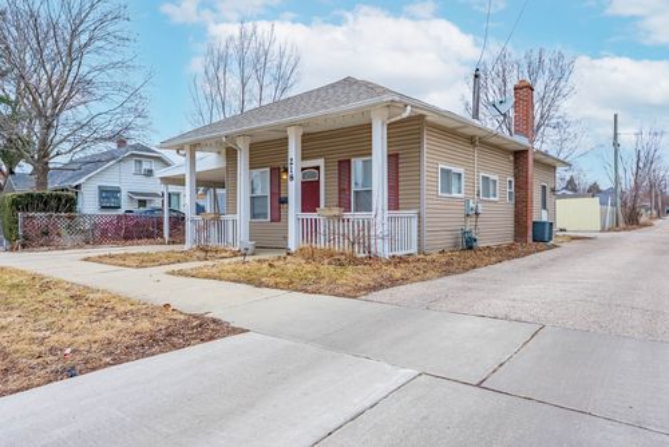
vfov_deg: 53.2
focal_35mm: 24
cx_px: 334
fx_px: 446
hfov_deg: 73.7
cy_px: 224
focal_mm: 24
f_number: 7.1
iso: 200
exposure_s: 1/5000
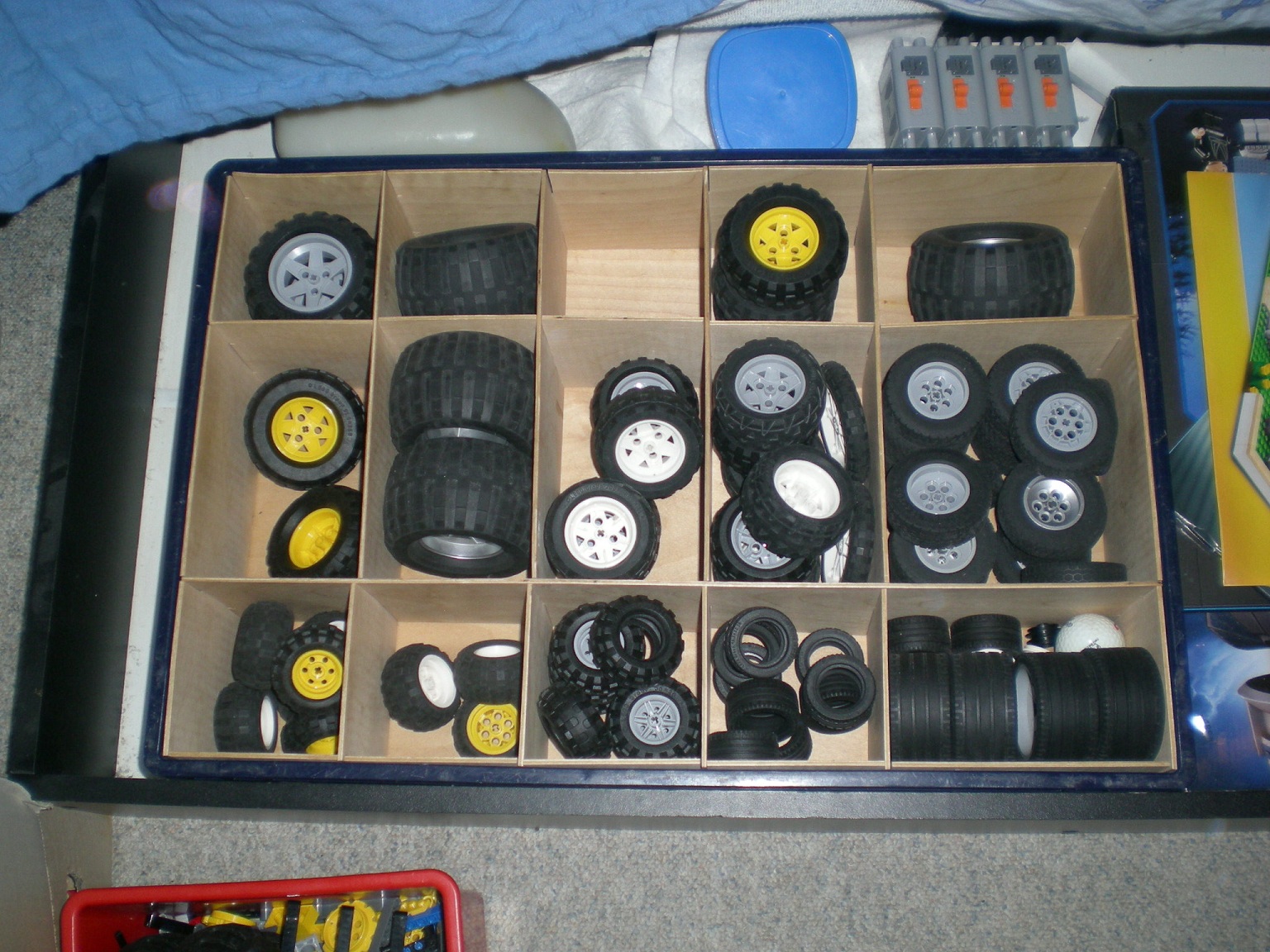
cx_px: 635
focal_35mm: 38
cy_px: 476
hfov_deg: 49.0
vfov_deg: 37.7
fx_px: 1394
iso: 100
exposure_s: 1/60
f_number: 3.1
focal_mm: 6.3
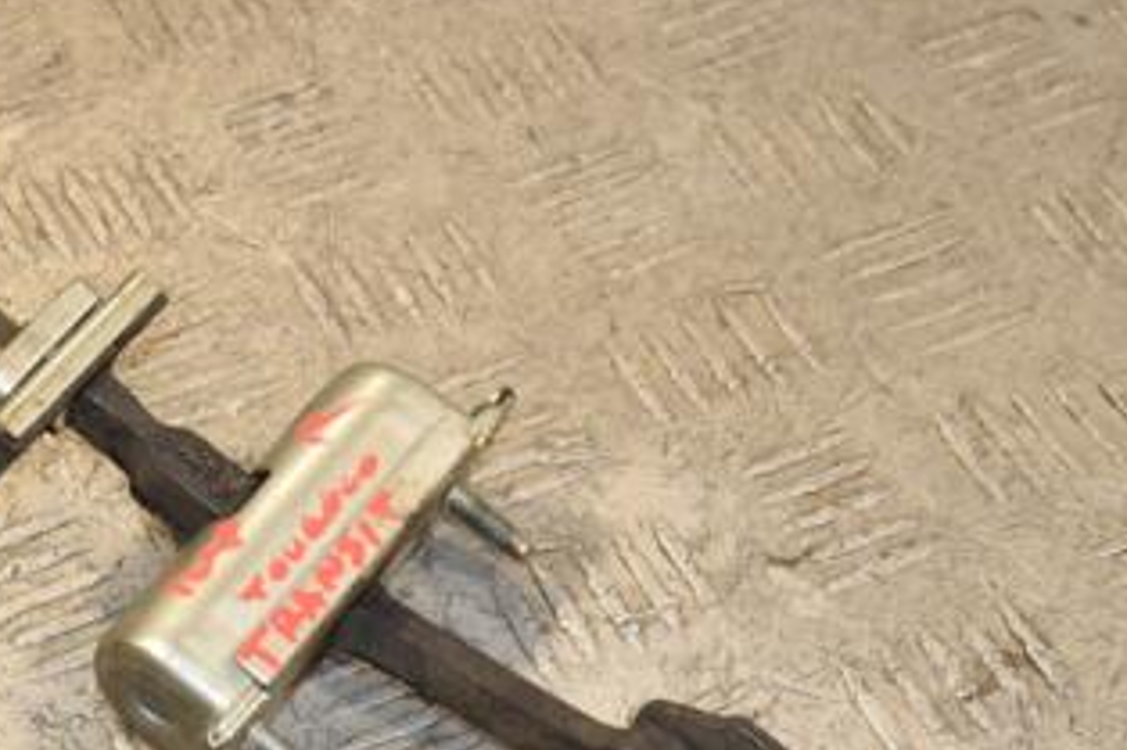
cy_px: 499
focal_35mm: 129
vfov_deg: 10.6
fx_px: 4035
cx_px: 510
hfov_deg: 15.9
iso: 800
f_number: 7.1
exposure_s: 1/200
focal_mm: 45
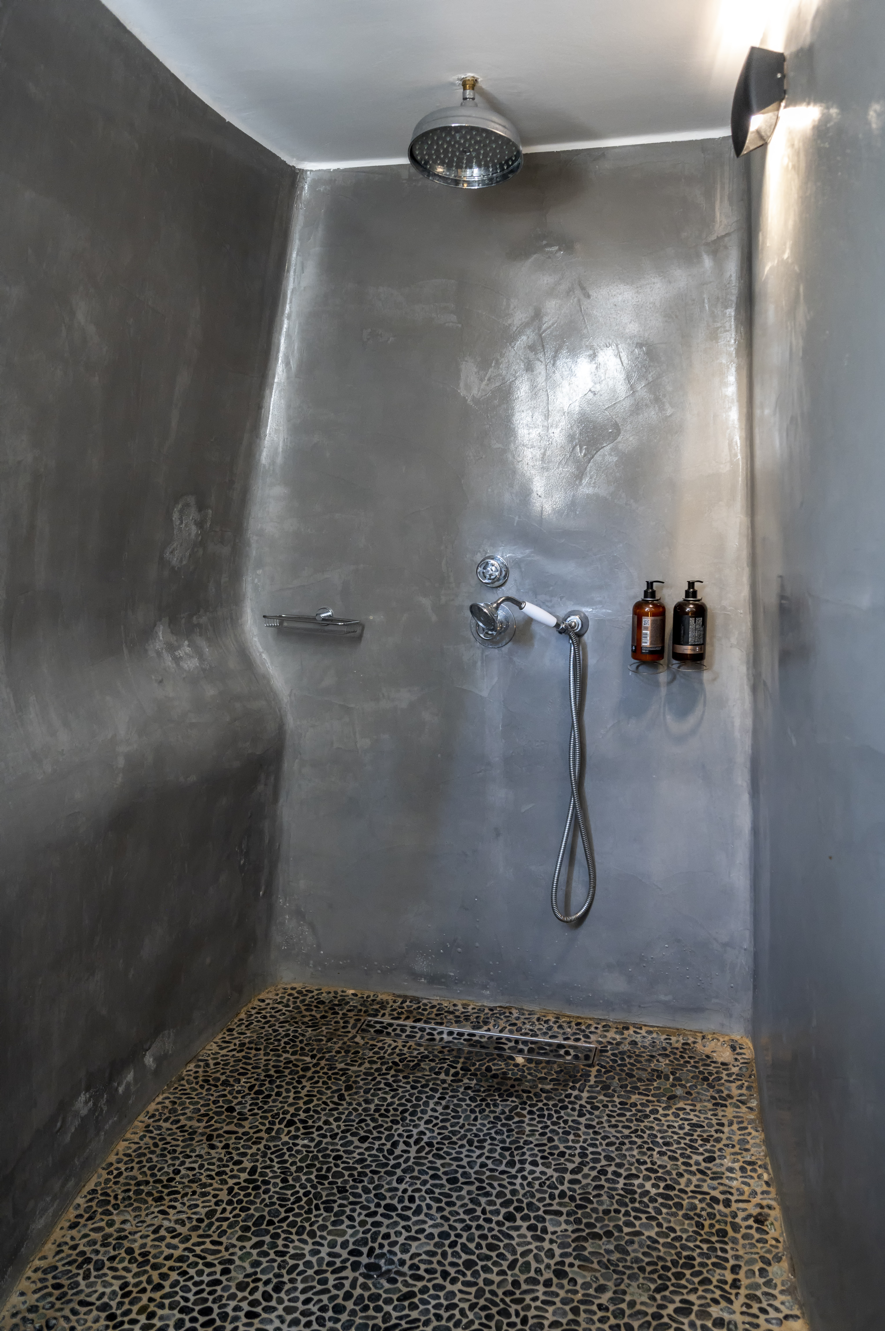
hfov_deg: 49.5
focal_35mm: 26
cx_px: 442
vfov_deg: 69.4
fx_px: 960
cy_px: 666
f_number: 4
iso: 1600
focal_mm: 26
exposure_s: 1/40
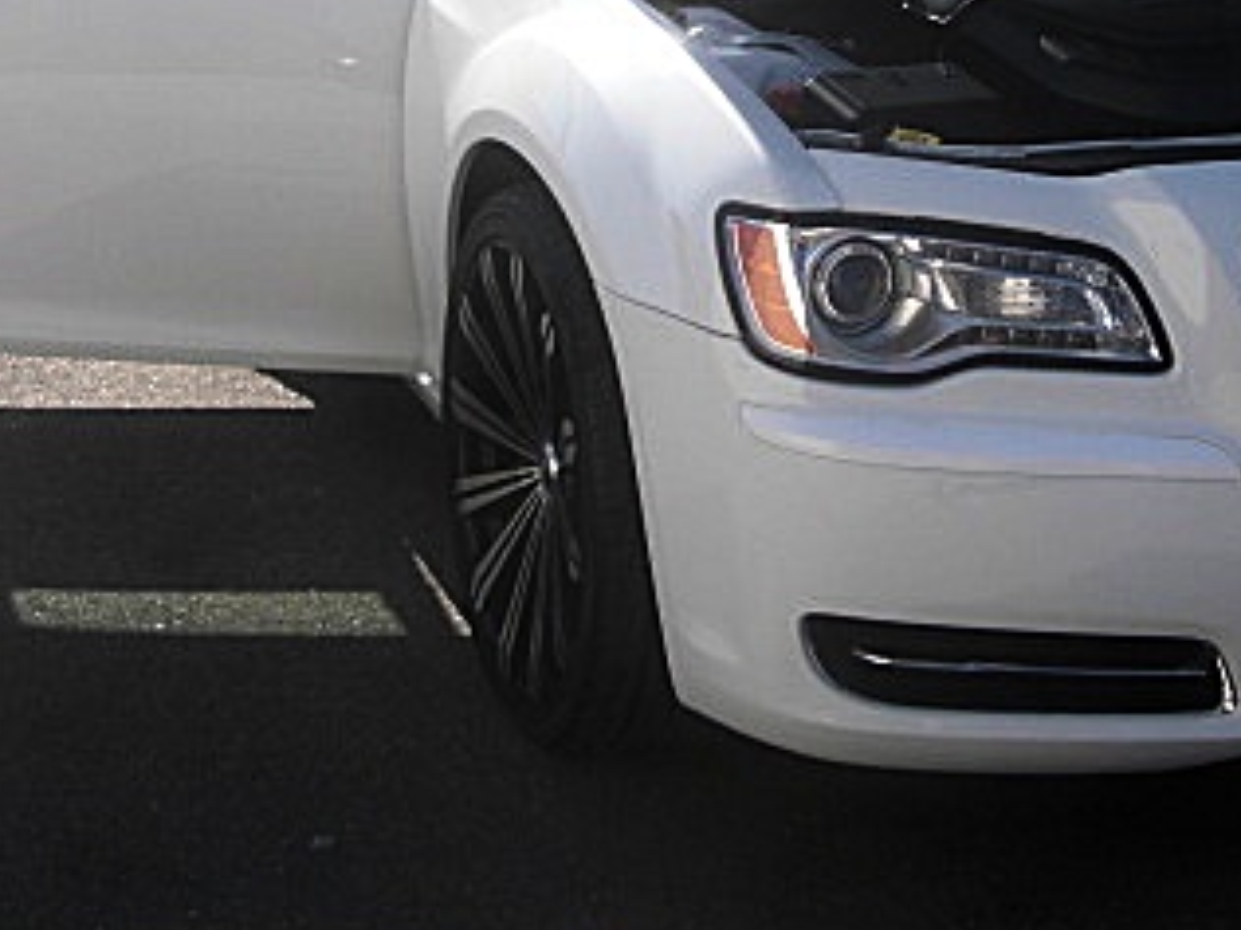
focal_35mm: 73
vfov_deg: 19.9
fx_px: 2617
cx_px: 817
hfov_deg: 26.5
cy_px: 153
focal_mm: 6.3
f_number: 2.8
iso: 50
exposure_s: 1/640
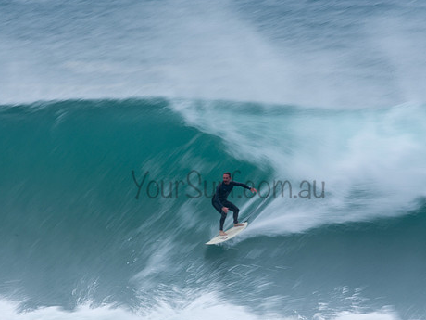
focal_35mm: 910
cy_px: 177
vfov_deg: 1.6
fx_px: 11199
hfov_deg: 2.2
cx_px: 227
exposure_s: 1/20
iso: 100
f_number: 25
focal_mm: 500
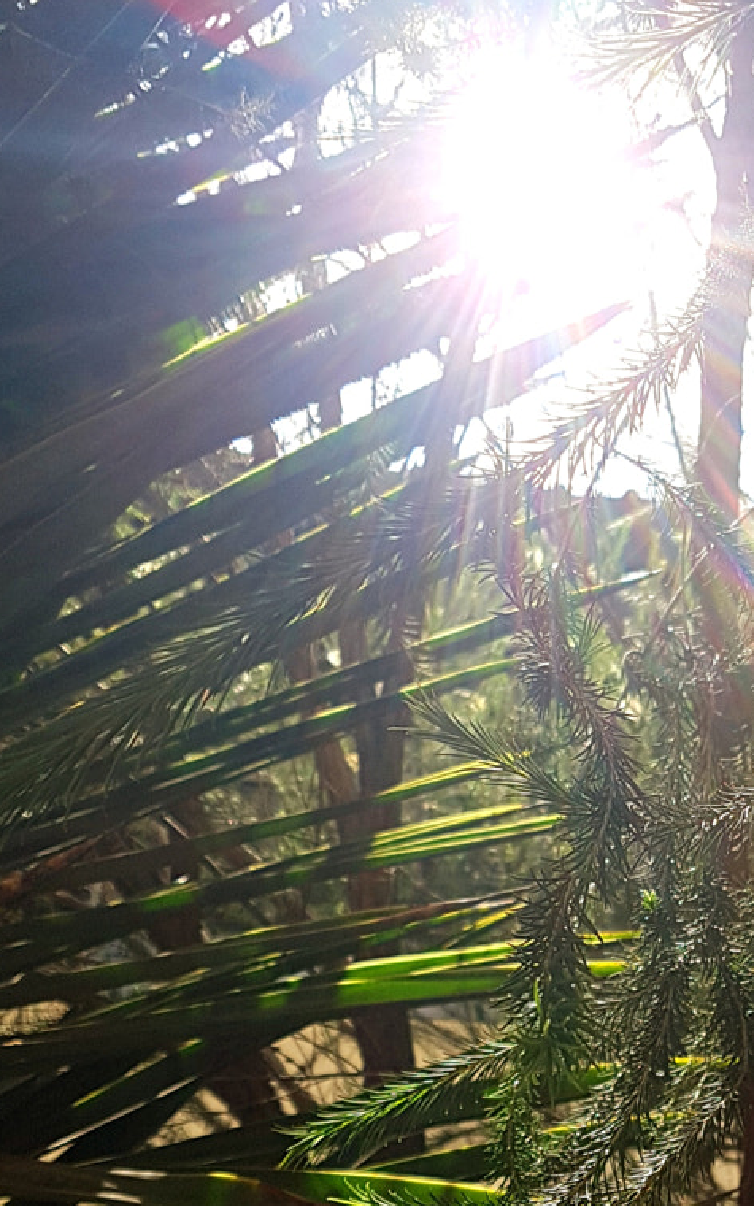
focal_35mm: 58
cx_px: 764
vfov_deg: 34.5
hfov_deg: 21.5
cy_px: 868
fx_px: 1907
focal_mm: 4.2
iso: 50
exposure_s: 1/1500
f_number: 1.7
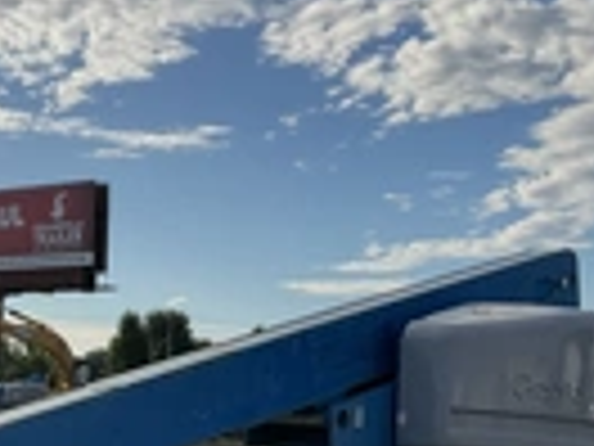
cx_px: 18
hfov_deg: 21.6
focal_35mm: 88
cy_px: 419
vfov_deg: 16.5
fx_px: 1510
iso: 25
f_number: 1.8
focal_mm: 3
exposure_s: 1/3125
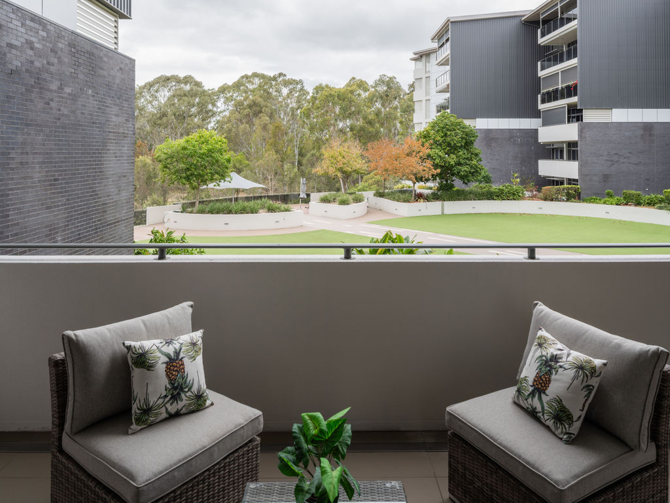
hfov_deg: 71.6
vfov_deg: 56.8
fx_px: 465
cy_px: 252
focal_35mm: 24
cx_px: 335
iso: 200
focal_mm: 30
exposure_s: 1/60
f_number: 10
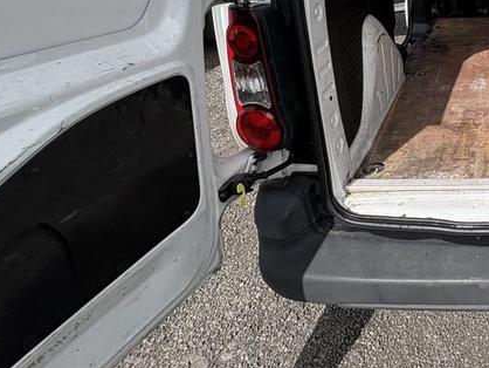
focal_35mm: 30
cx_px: 510
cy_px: 16
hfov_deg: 47.4
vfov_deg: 41.8
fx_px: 424
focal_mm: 2.22
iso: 64
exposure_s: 1/1709
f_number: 2.2
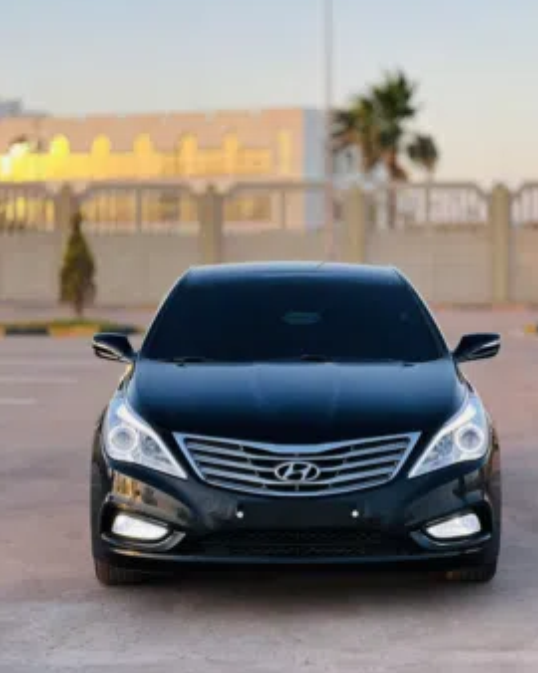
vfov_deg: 21.5
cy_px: 317
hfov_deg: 17.3
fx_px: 1773
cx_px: 297
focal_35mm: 89
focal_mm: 9
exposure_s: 1/121
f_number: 2.8
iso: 40
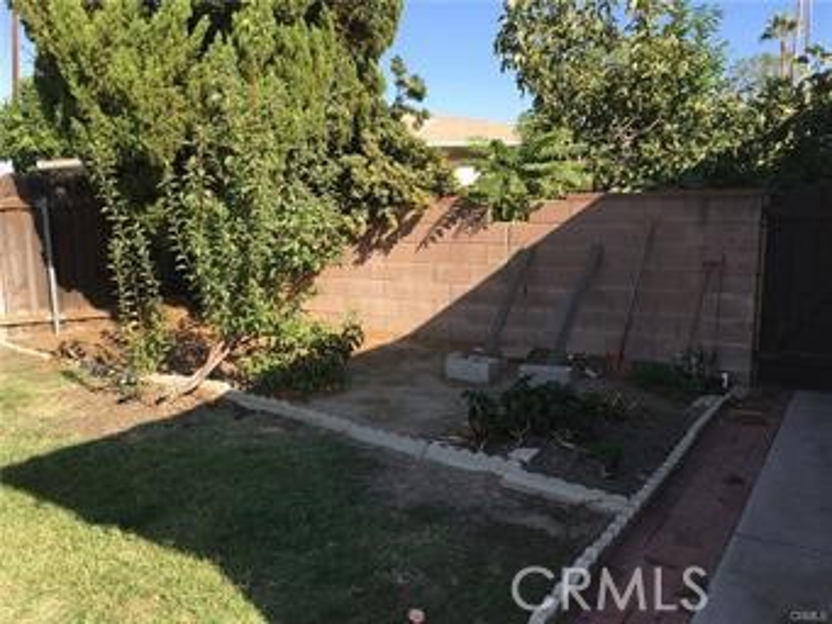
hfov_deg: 61.6
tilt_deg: -6.6
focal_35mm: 29
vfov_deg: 48.3
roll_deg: +1.0
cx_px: 416
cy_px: 312
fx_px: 697
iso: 25
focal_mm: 4.15
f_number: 2.2
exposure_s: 1/569
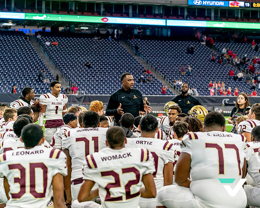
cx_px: 135
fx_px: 606
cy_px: 104
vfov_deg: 19.5
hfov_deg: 24.2
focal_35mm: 79
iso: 2000
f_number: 2.8
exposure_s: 1/2000
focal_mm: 70
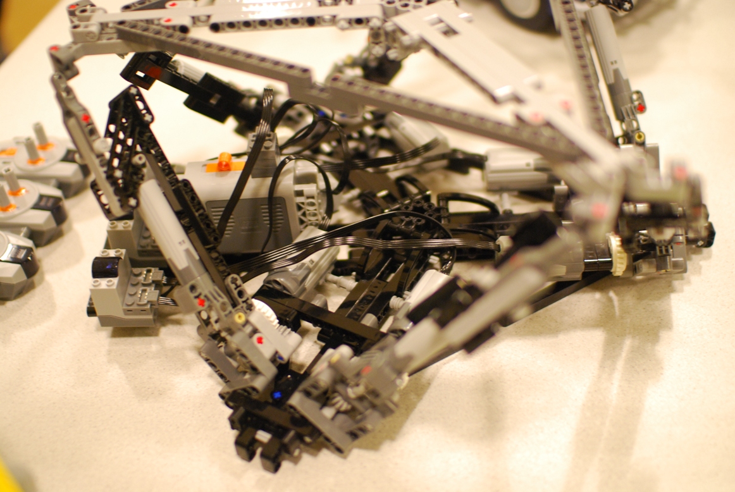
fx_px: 920
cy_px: 246
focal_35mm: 45
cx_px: 368
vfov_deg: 29.9
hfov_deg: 43.6
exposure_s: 1/60
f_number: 1.4
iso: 450
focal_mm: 30
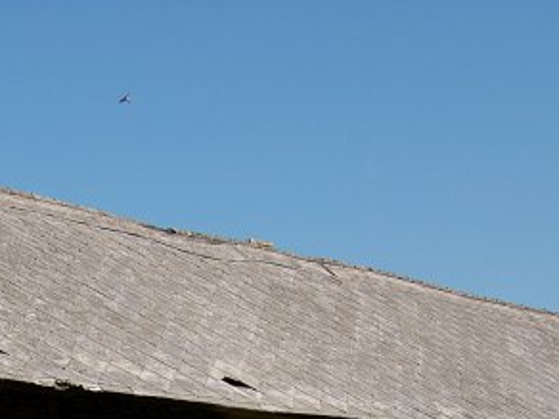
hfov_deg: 23.8
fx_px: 1276
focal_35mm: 79
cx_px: 25
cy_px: 505
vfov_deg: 17.7
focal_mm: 20
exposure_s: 1/320
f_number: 9
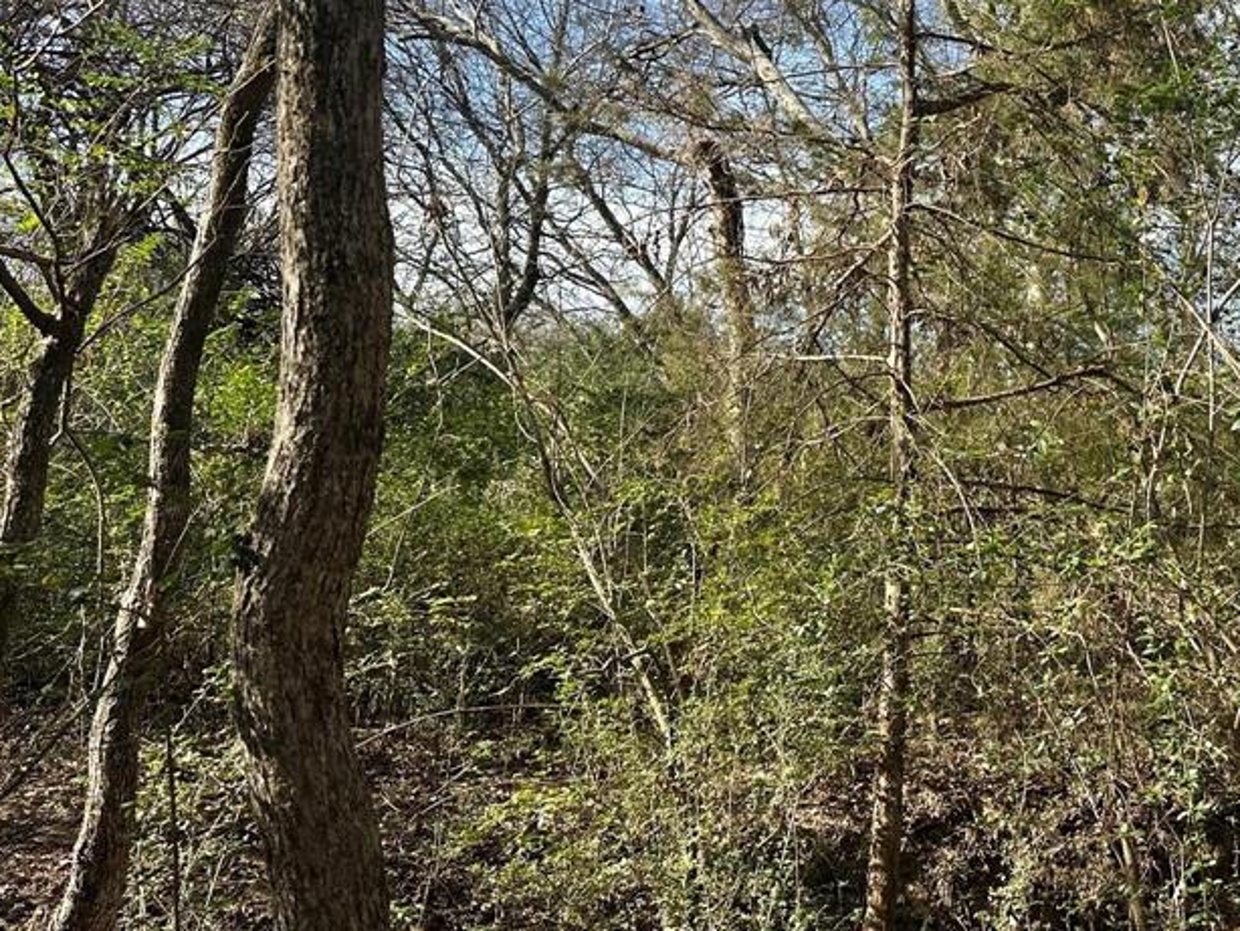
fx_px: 1433
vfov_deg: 35.9
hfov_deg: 44.7
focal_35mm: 40
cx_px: 977
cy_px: 384
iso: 80
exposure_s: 1/1072
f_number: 1.78
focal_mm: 6.86
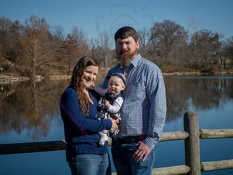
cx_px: 127
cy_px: 88
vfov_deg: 17.0
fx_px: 586
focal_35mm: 87
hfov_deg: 22.5
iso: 400
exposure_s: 1/500
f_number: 16
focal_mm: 80
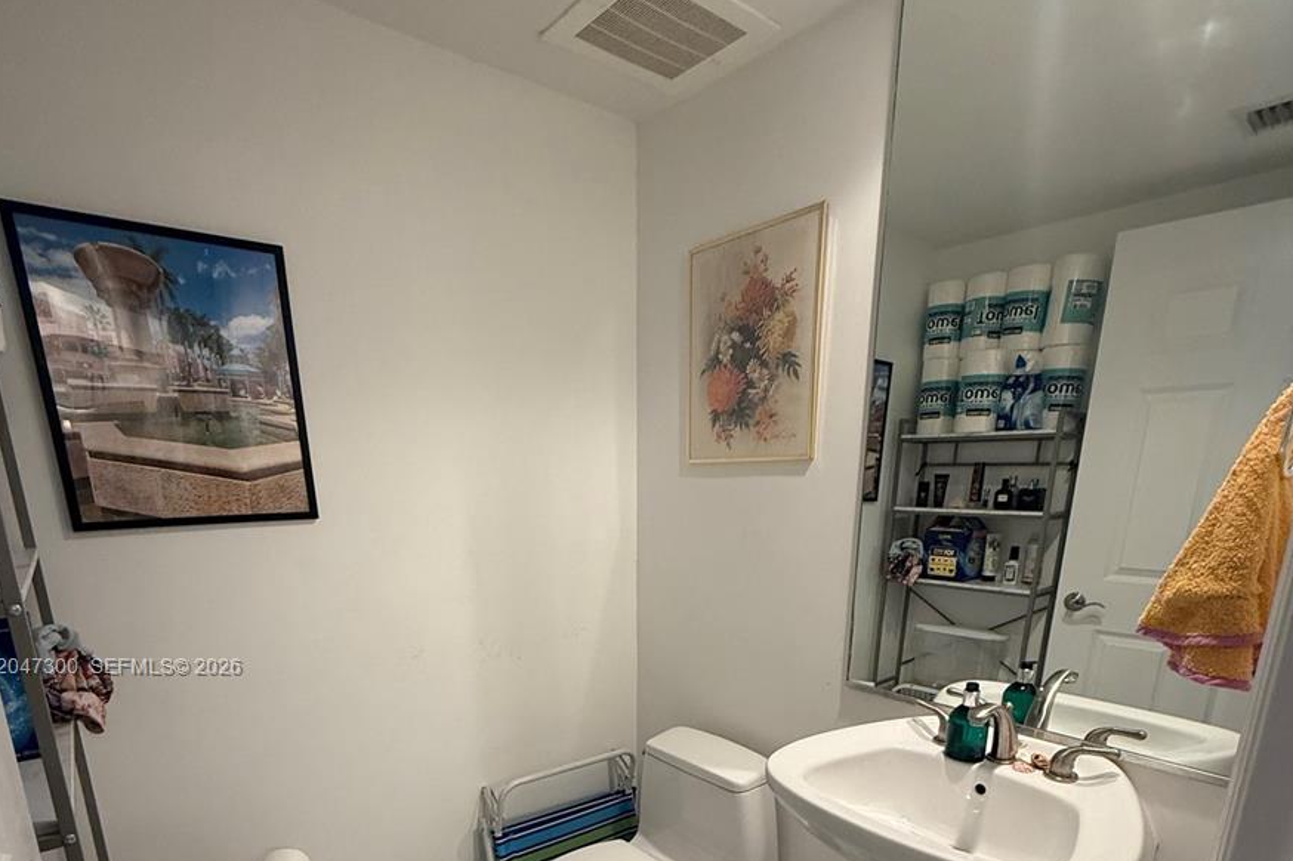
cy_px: 669
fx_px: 718
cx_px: 633
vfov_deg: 58.0
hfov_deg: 84.0
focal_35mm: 20
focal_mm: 2.22
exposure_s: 1/60
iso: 250
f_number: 2.2
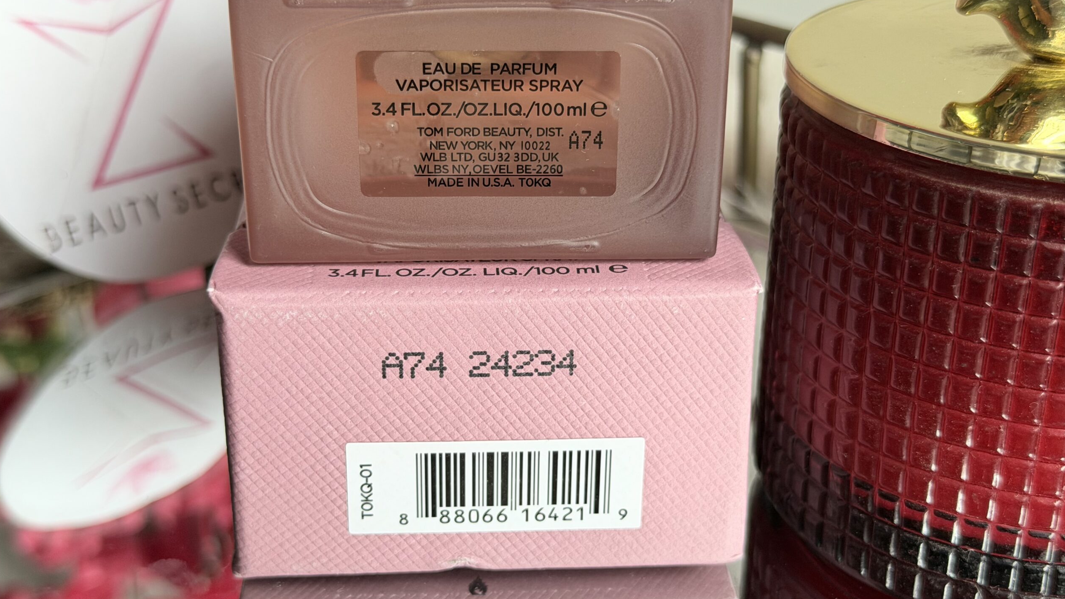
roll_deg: +0.4
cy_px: 279
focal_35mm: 53
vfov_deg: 22.6
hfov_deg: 39.2
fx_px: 1497
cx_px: 527
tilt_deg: -26.5
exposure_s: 1/121
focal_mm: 6.76
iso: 80
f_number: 1.78
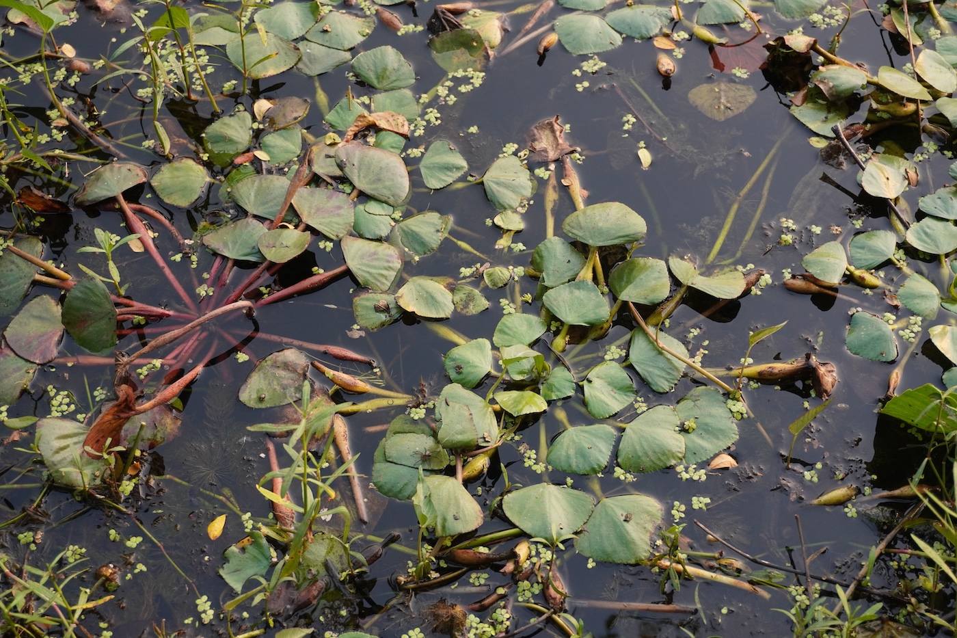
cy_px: 319
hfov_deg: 37.9
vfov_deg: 25.7
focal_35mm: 52
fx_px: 1395
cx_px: 478
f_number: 5.6
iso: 500
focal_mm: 35
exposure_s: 1/160
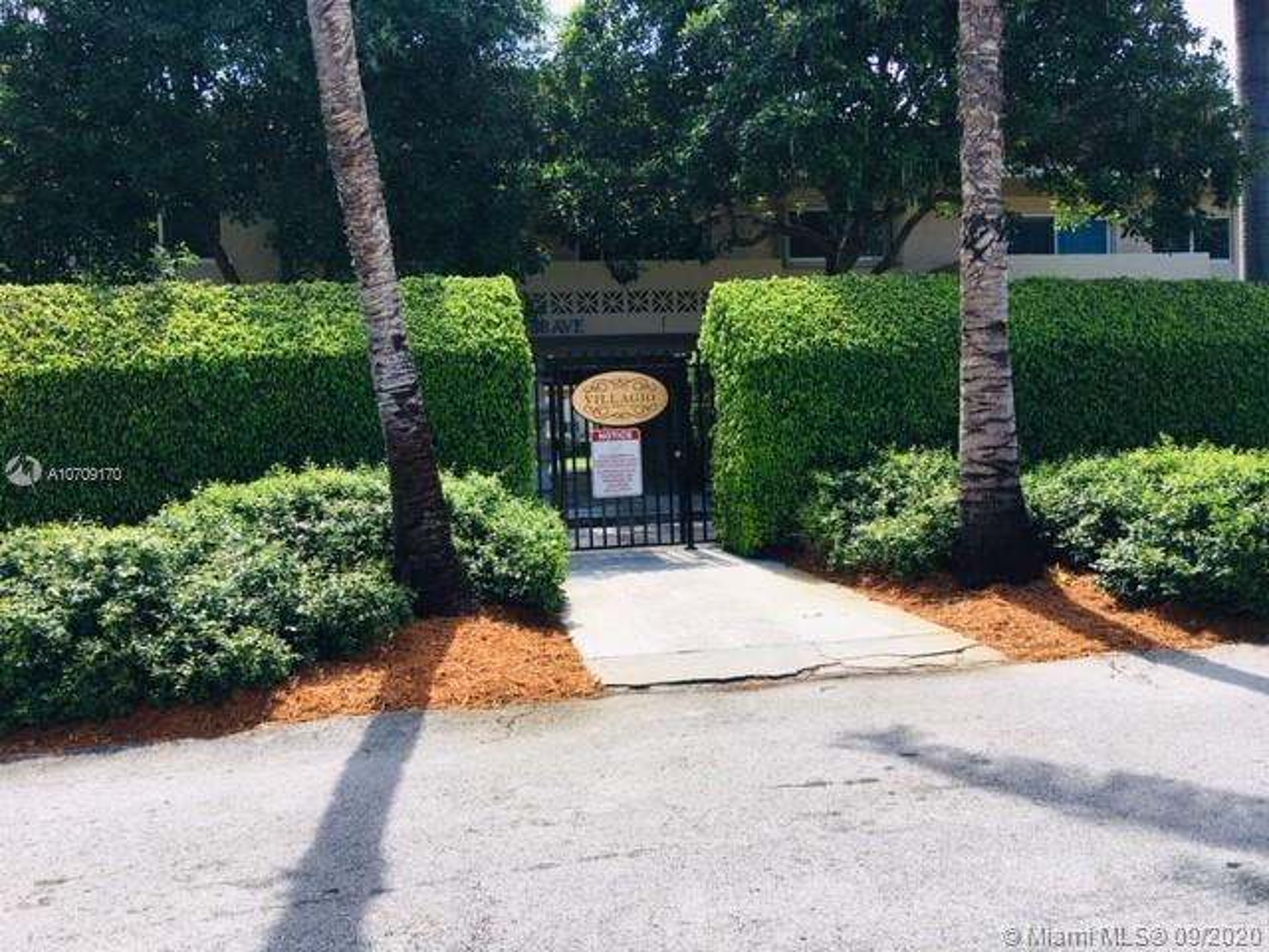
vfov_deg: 48.2
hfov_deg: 61.7
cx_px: 634
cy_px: 476
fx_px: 1063
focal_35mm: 29
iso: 25
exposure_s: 1/938
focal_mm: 4.15
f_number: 2.2
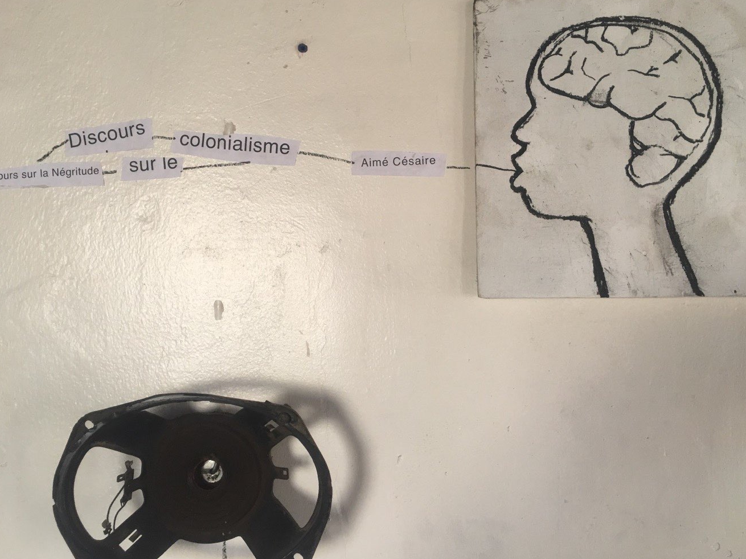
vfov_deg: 45.4
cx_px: 392
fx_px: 668
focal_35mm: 31
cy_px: 274
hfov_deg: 58.3
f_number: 2.2
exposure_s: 1/33
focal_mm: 4.15
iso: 50
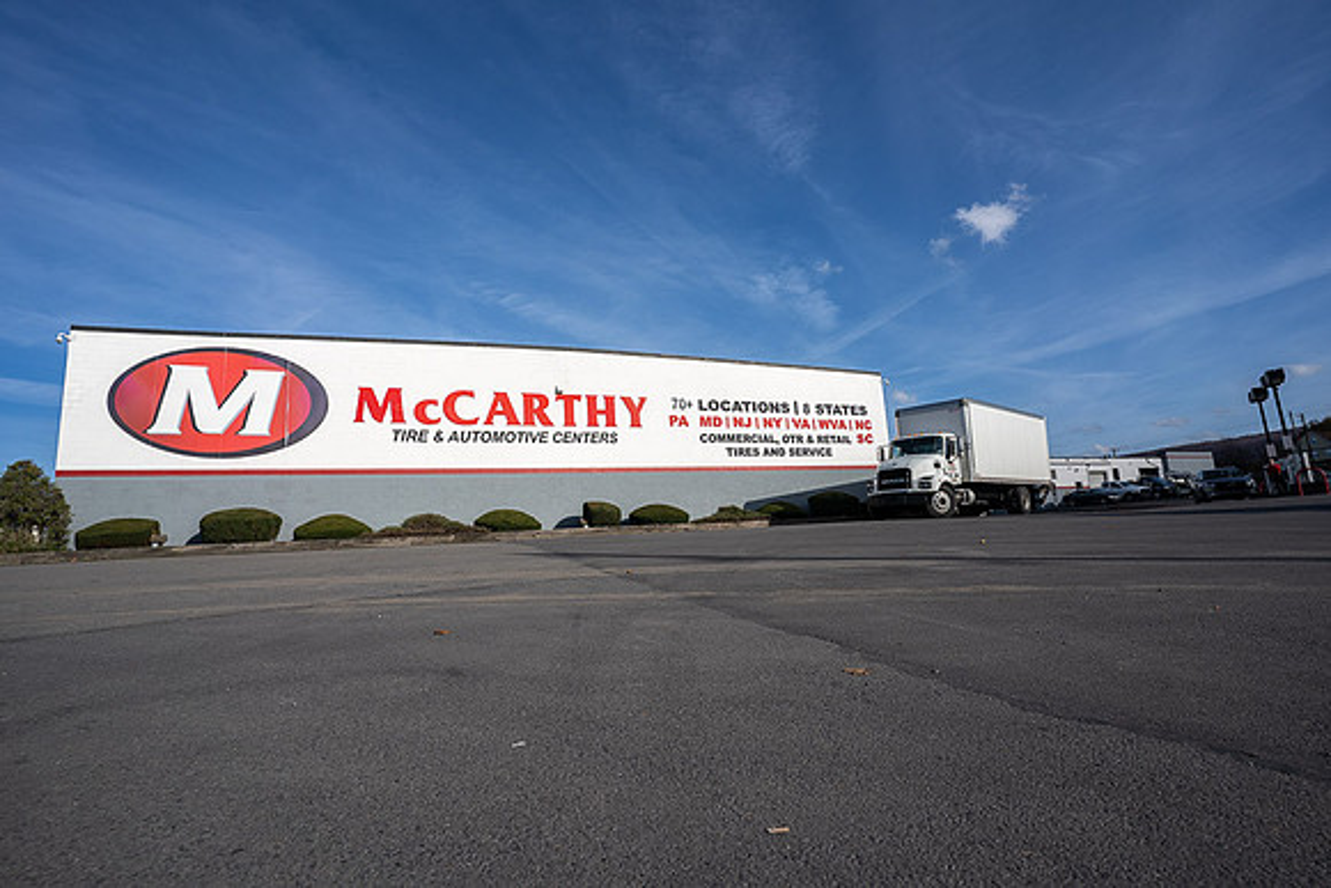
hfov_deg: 93.3
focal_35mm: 17
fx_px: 629
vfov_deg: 70.5
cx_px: 666
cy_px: 444
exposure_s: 1/1000
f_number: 7.1
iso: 125
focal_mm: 17
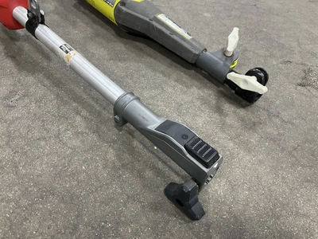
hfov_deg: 61.7
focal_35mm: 29
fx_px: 266
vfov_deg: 48.2
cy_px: 120
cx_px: 159
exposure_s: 1/30
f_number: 1.8
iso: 250
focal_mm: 3
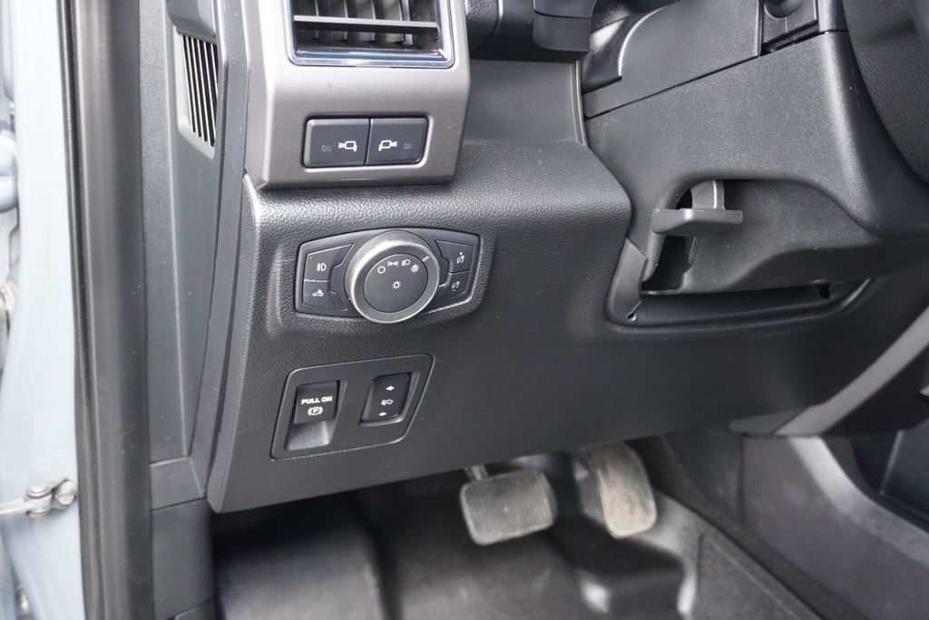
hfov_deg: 59.5
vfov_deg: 41.8
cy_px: 310
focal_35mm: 32
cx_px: 464
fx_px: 813
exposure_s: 1/160
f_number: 4
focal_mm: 21
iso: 2000
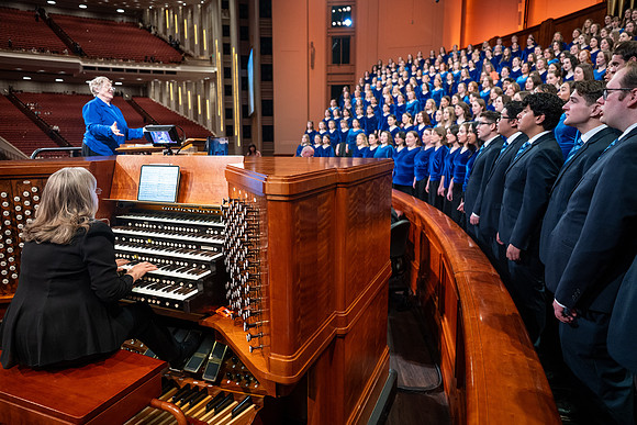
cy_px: 212
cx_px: 318
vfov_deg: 53.2
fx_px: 425
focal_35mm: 24
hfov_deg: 73.7
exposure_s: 1/320
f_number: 2.8
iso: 1600
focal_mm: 24
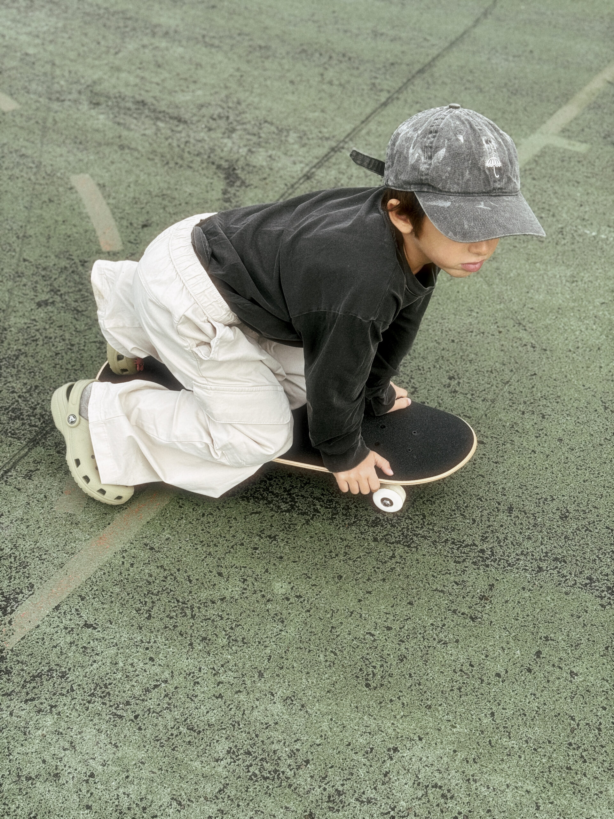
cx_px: 307
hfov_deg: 30.3
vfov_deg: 39.7
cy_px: 410
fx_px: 1135
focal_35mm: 48
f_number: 1.78
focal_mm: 6.76
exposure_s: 1/1377
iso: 64
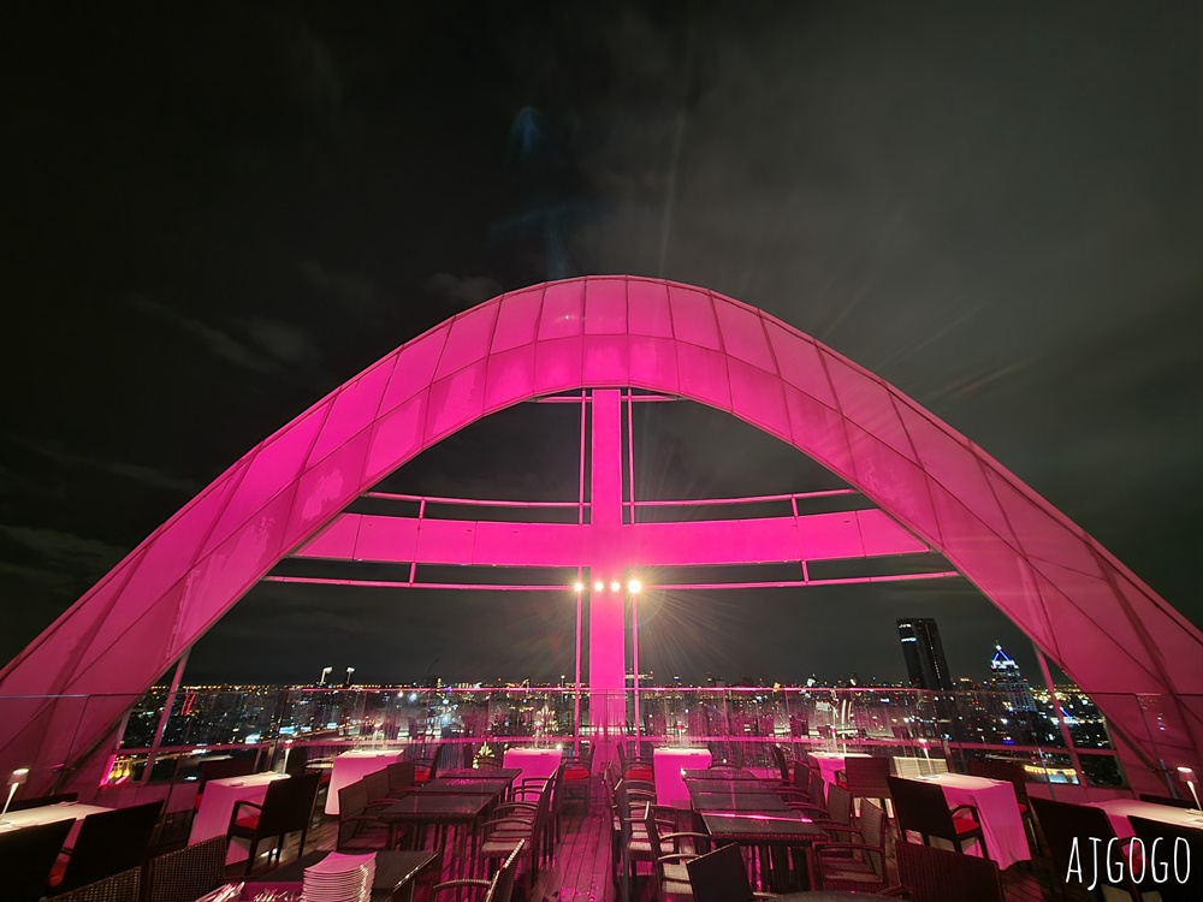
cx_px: 602
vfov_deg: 89.9
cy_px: 451
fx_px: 452
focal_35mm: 13
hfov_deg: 106.2
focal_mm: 2.2
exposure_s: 1/7
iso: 320
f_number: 2.2
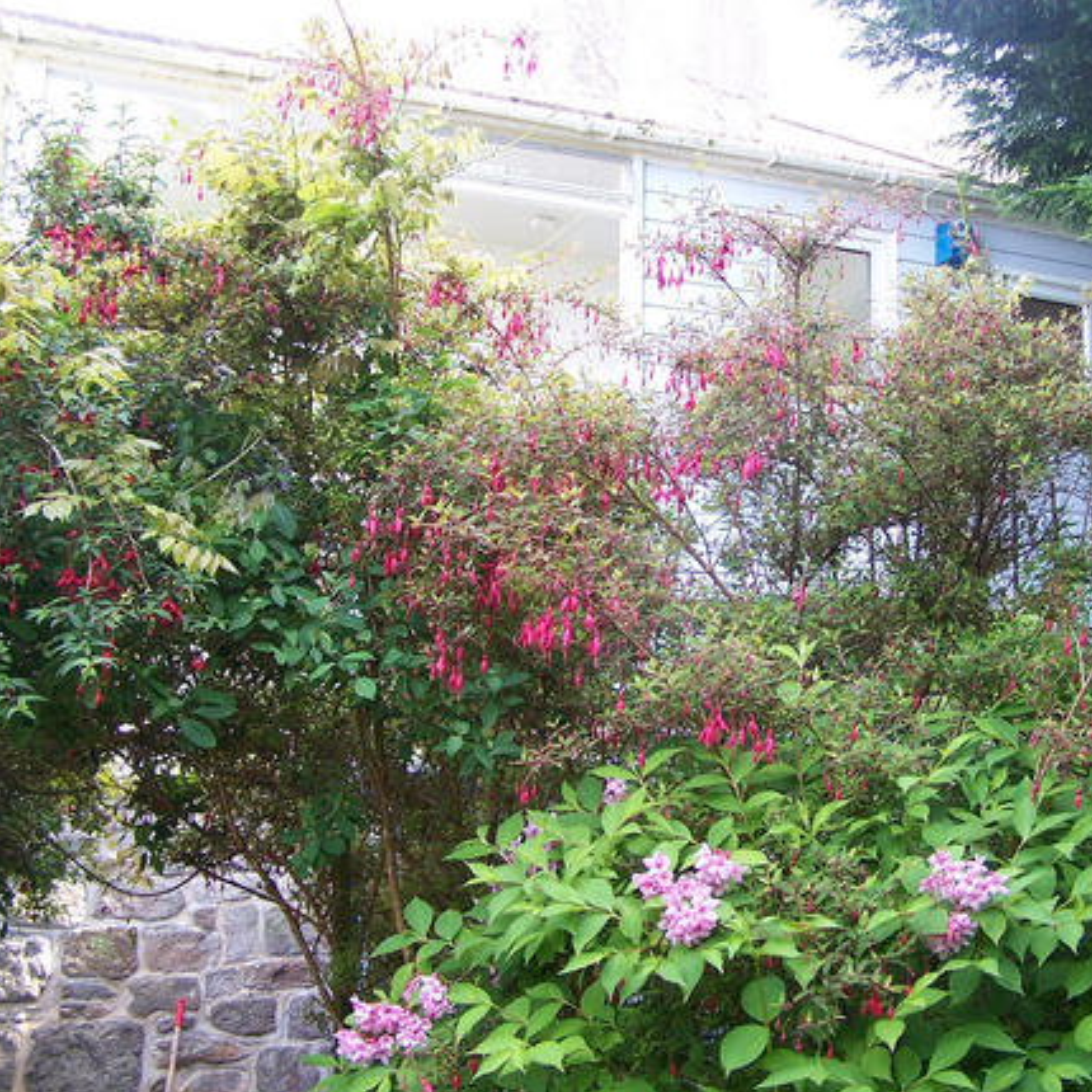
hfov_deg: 37.2
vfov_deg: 37.6
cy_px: 546
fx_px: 1606
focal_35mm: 45
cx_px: 726
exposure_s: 1/45
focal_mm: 6.3
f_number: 2.8
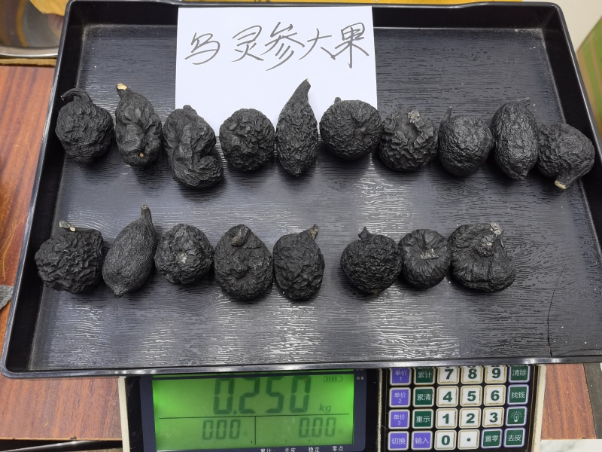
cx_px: 301
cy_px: 226
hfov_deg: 65.3
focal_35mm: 27
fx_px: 470
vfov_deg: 51.4
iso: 100
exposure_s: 1/60
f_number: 1.8
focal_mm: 5.54
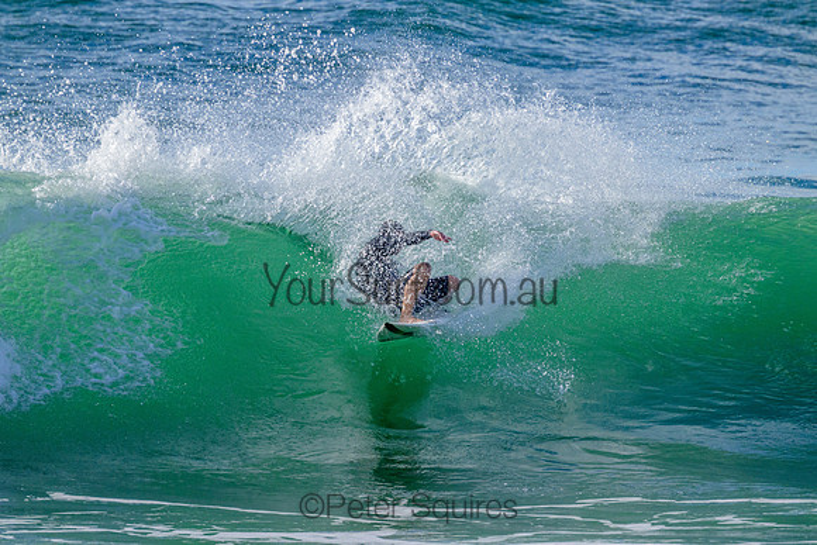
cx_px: 408
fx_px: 18159
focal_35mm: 800
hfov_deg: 2.6
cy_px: 272
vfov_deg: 1.7
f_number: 11
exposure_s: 1/2000
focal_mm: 800
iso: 1000
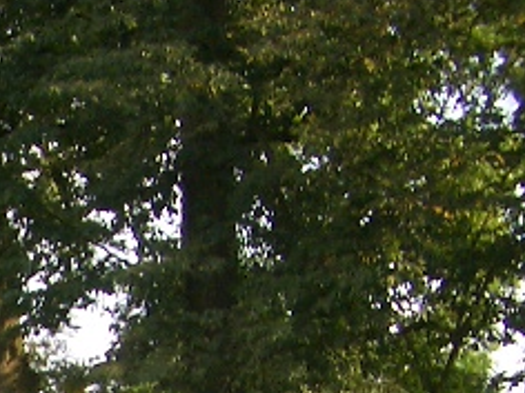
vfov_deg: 9.2
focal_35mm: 152
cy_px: 773
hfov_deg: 11.9
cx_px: -432
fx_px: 2305
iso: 50
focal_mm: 5.8
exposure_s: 1/200
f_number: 4.3
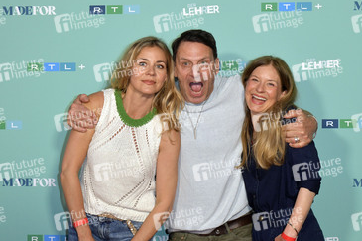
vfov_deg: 20.0
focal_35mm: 68
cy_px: 145
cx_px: 192
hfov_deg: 29.7
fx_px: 683
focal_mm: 55
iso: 1600
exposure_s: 1/250
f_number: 6.3
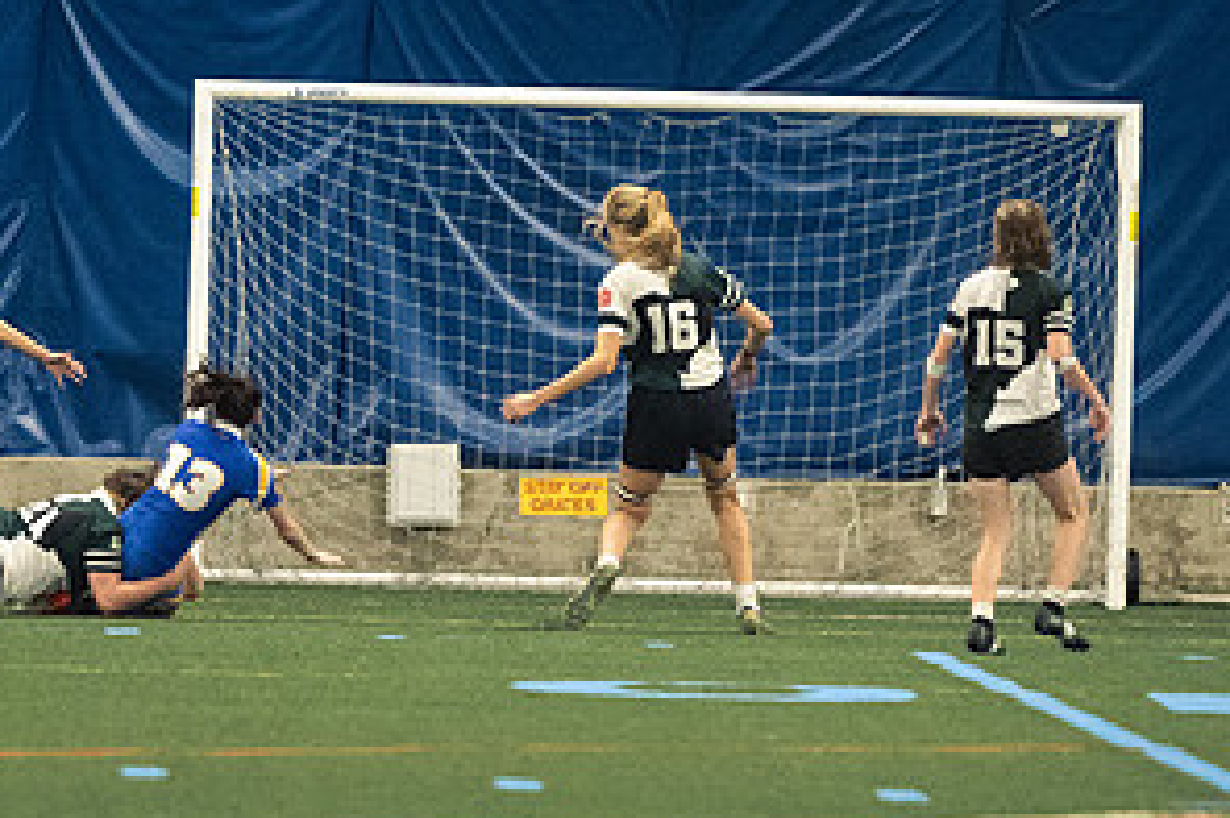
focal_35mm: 499
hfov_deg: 4.1
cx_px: 278
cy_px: 581
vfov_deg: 2.8
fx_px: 17039
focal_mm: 170
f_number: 2.8
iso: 10000
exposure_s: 1/500
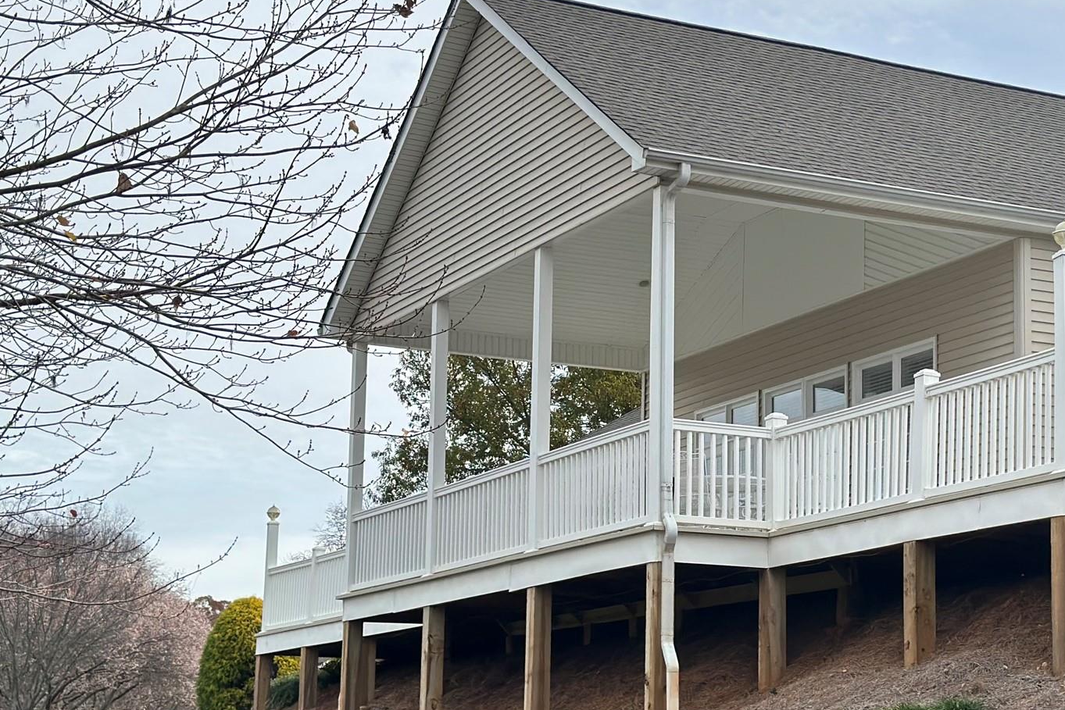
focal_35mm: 75
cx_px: 763
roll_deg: -0.9
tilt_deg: +7.8
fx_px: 2219
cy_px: 444
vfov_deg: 18.2
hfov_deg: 26.7
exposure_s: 1/3367
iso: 80
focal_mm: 6.86
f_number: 1.78
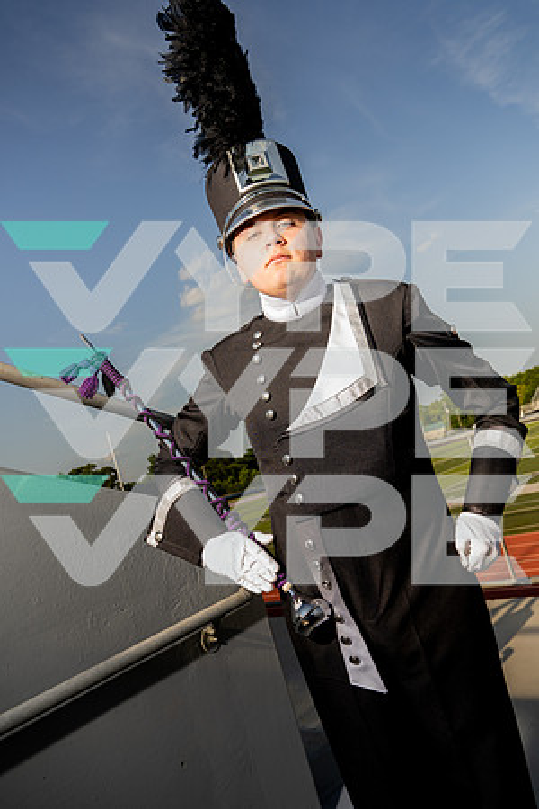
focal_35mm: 29
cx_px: 270
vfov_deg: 63.7
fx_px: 651
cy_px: 404
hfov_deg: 45.0
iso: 100
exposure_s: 1/250
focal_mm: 29
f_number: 8
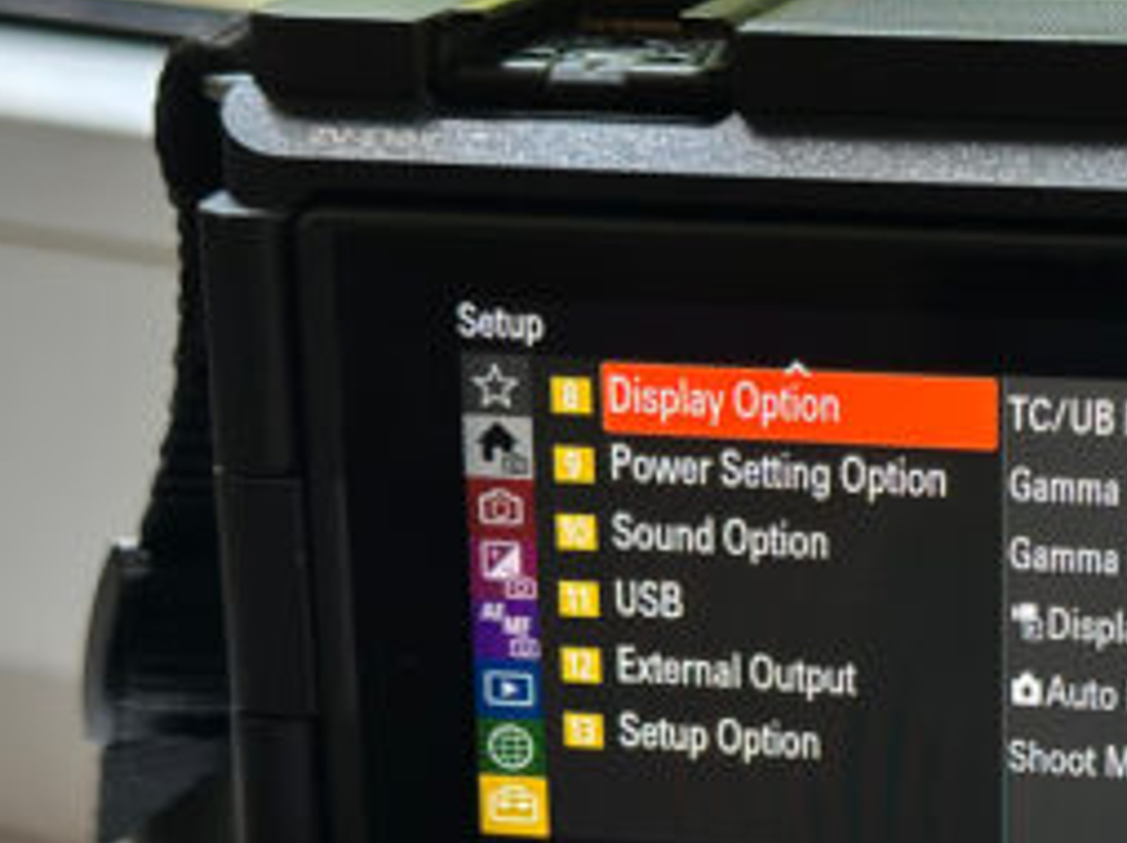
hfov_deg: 18.3
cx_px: 958
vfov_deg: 13.9
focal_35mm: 106
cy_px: 648
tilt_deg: -19.6
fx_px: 3448
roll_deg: -0.7
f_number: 1.78
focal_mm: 6.86
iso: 400
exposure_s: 1/60
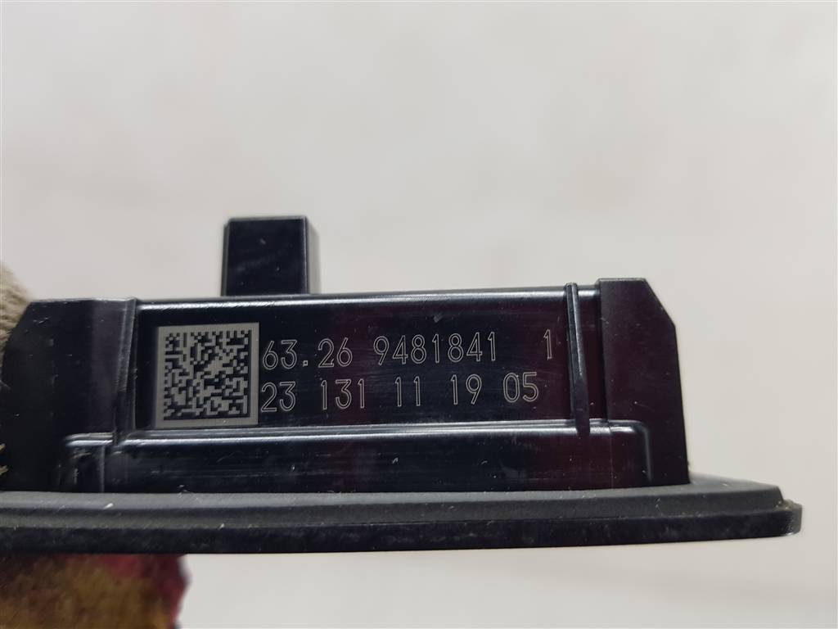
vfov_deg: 53.1
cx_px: 419
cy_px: 314
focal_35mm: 26
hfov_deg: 67.3
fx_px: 629
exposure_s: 1/100
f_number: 1.7
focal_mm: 4.2
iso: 100
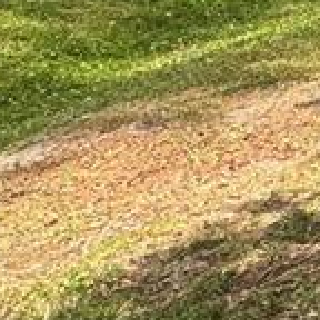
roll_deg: -0.2
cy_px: -91
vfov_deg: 18.4
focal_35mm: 88
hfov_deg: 12.6
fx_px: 920
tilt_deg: -7.9
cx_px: 862
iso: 40
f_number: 2.2
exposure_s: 1/578
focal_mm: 2.22
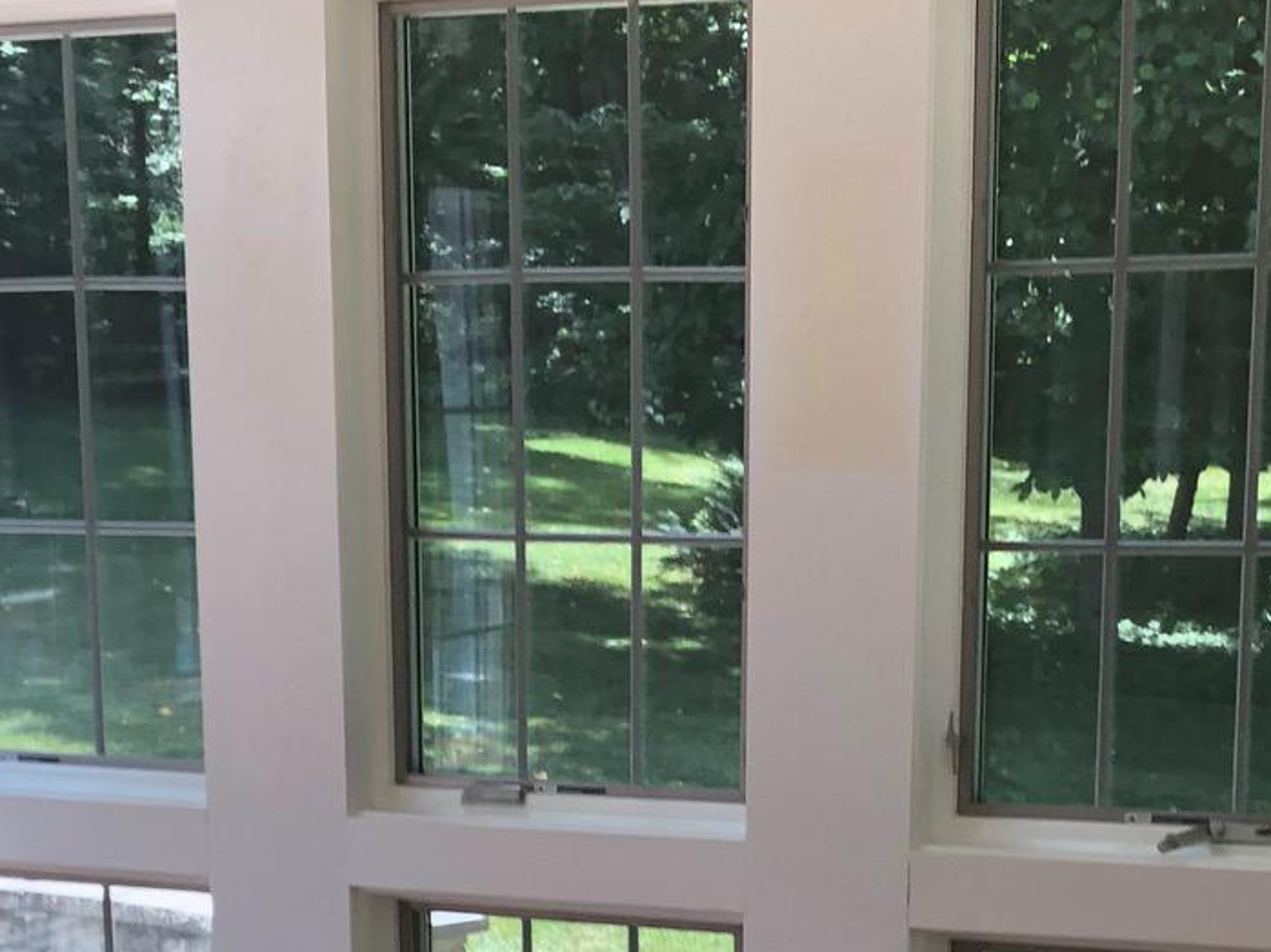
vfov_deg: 17.4
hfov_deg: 23.8
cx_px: 638
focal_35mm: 82
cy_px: 1043
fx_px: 3010
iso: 32
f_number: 1.8
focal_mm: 3.99
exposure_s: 1/120
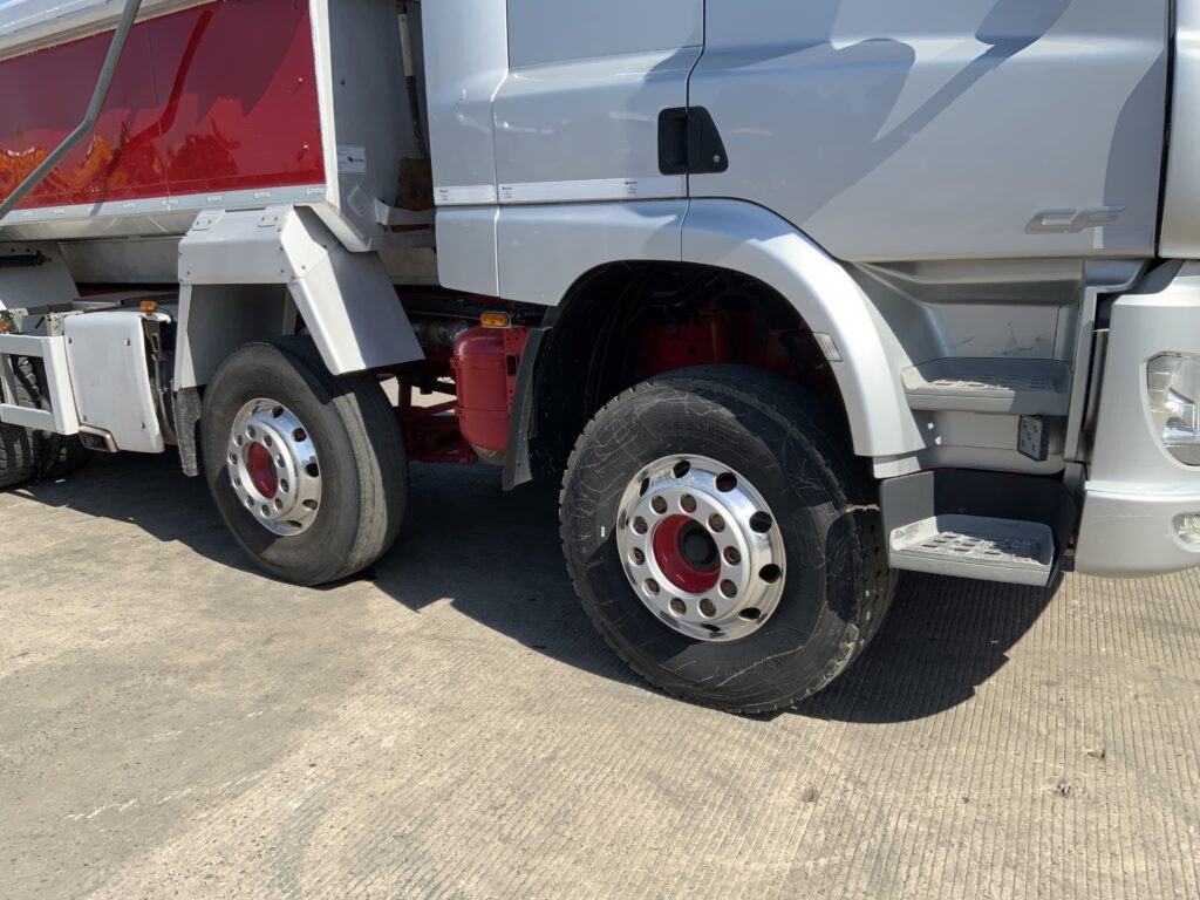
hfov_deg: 61.7
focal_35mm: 29
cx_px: 600
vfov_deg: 48.2
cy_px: 450
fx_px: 1005
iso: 16
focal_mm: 3
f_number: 1.8
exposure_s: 1/1451
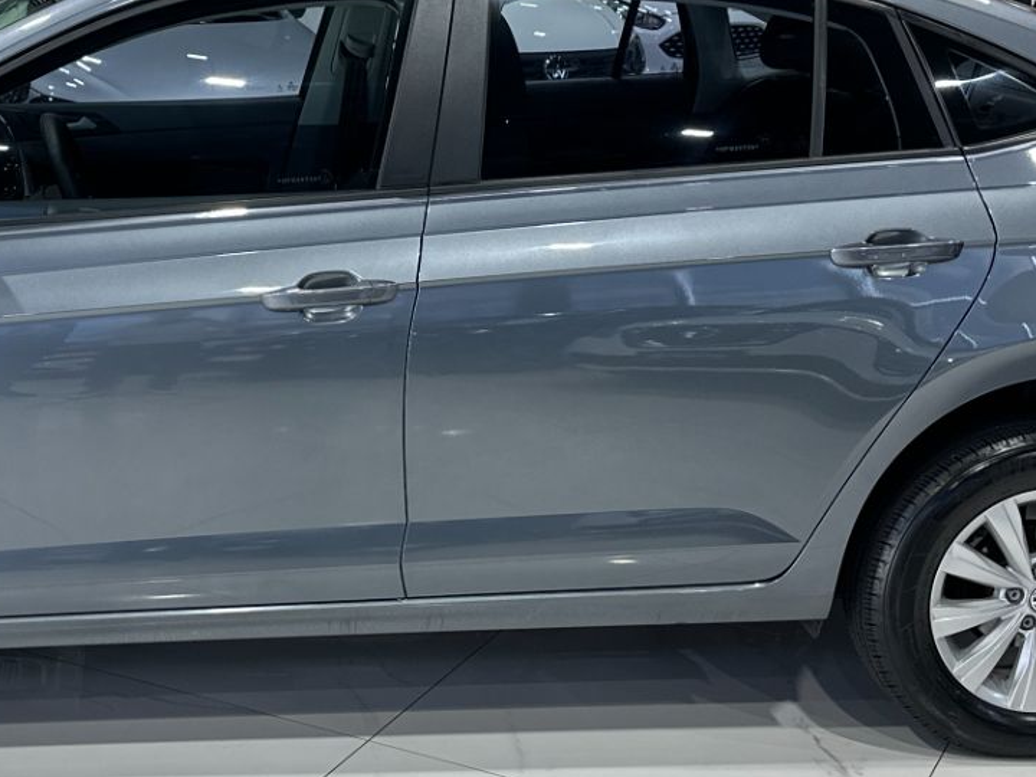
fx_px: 1915
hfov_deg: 29.9
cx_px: 304
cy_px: 311
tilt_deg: -13.5
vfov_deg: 22.9
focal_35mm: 64
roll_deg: -1.3
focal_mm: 6.86
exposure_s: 1/120
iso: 160
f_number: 1.78
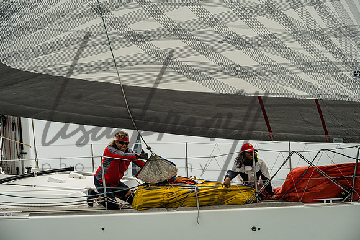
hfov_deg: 23.5
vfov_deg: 15.8
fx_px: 865
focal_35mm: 86
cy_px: 120
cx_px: 180
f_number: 6.3
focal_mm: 83
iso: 400
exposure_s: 1/2500
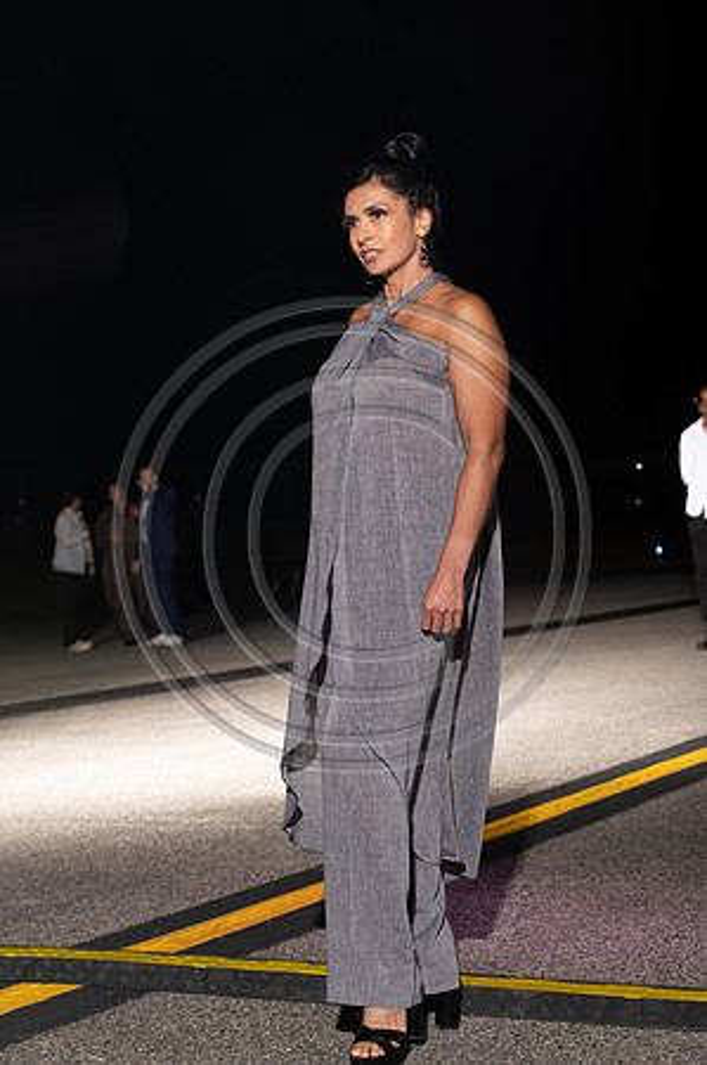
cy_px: 532
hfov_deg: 19.4
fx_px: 2067
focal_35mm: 70
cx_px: 354
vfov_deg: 28.9
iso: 1000
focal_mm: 70
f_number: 6.3
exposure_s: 1/200
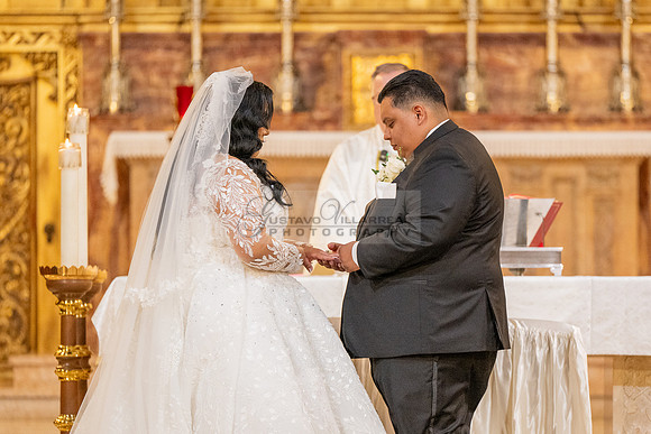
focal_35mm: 260
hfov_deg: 7.9
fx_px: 4711
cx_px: 385
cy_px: 220
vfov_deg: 5.3
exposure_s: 1/160
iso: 2000
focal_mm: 200
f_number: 2.8
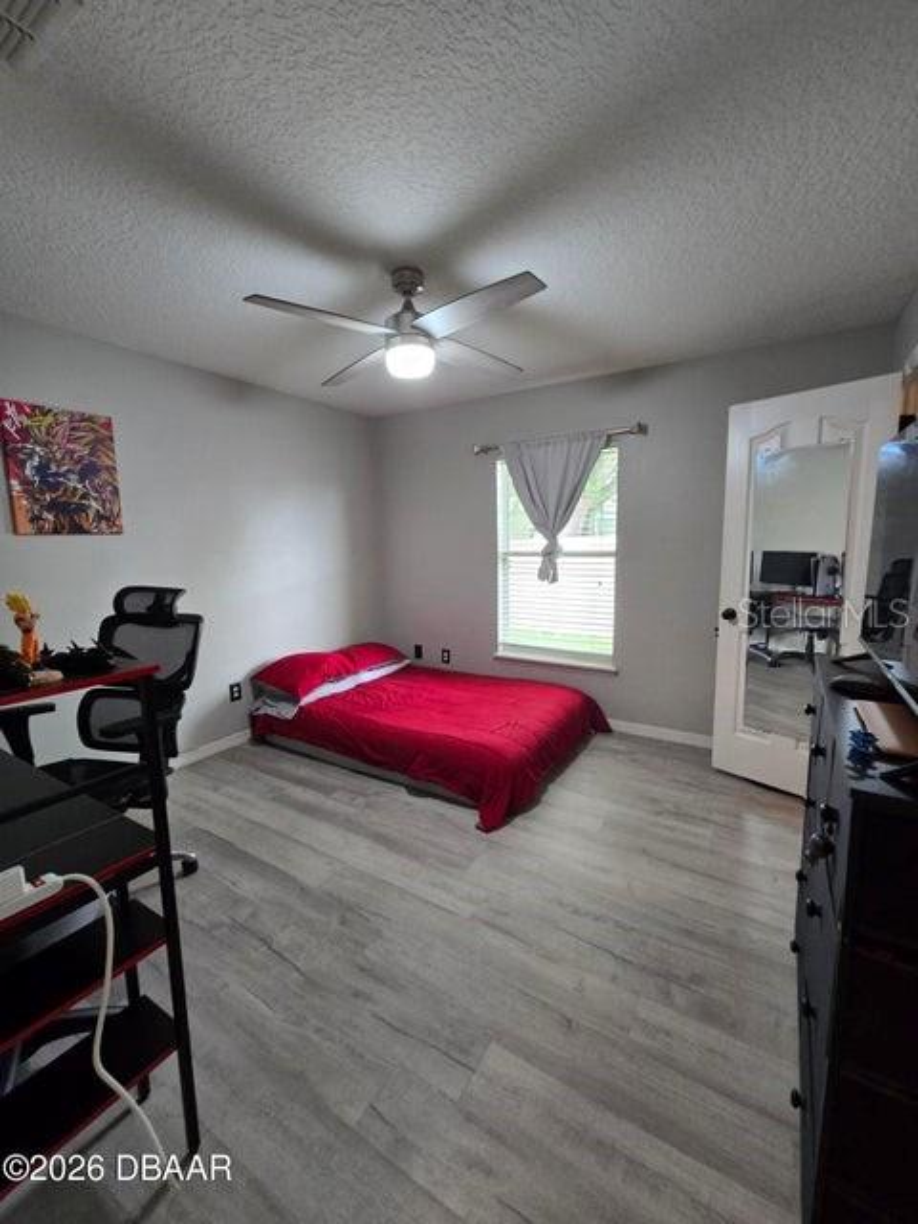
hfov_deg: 89.9
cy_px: 612
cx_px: 459
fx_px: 460
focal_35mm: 13
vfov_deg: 106.2
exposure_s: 1/60
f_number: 2.2
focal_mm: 2.2
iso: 250
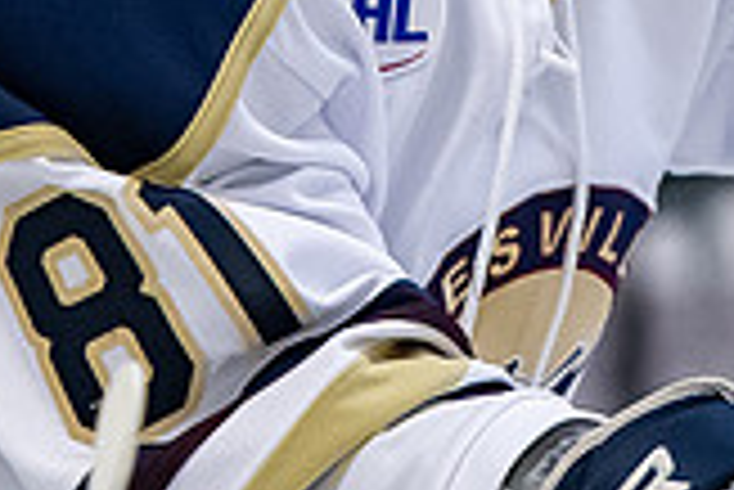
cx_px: 185
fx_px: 31732
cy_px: -583
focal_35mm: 1555
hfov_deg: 1.3
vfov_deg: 0.9
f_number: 3.5
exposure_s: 1/800
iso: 2500
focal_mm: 200
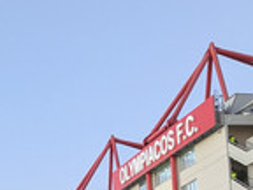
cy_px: 301
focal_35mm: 107
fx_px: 782
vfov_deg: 13.0
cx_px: 65
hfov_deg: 18.3
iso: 283
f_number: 1.85
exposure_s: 1/100
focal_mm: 6.81
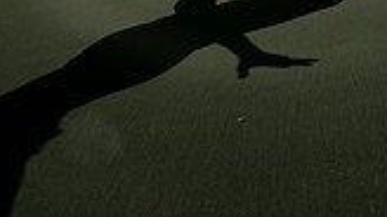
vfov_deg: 11.2
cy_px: -285
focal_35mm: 92
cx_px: 269
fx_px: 943
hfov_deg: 23.0
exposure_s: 1/250
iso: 100
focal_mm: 32
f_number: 10
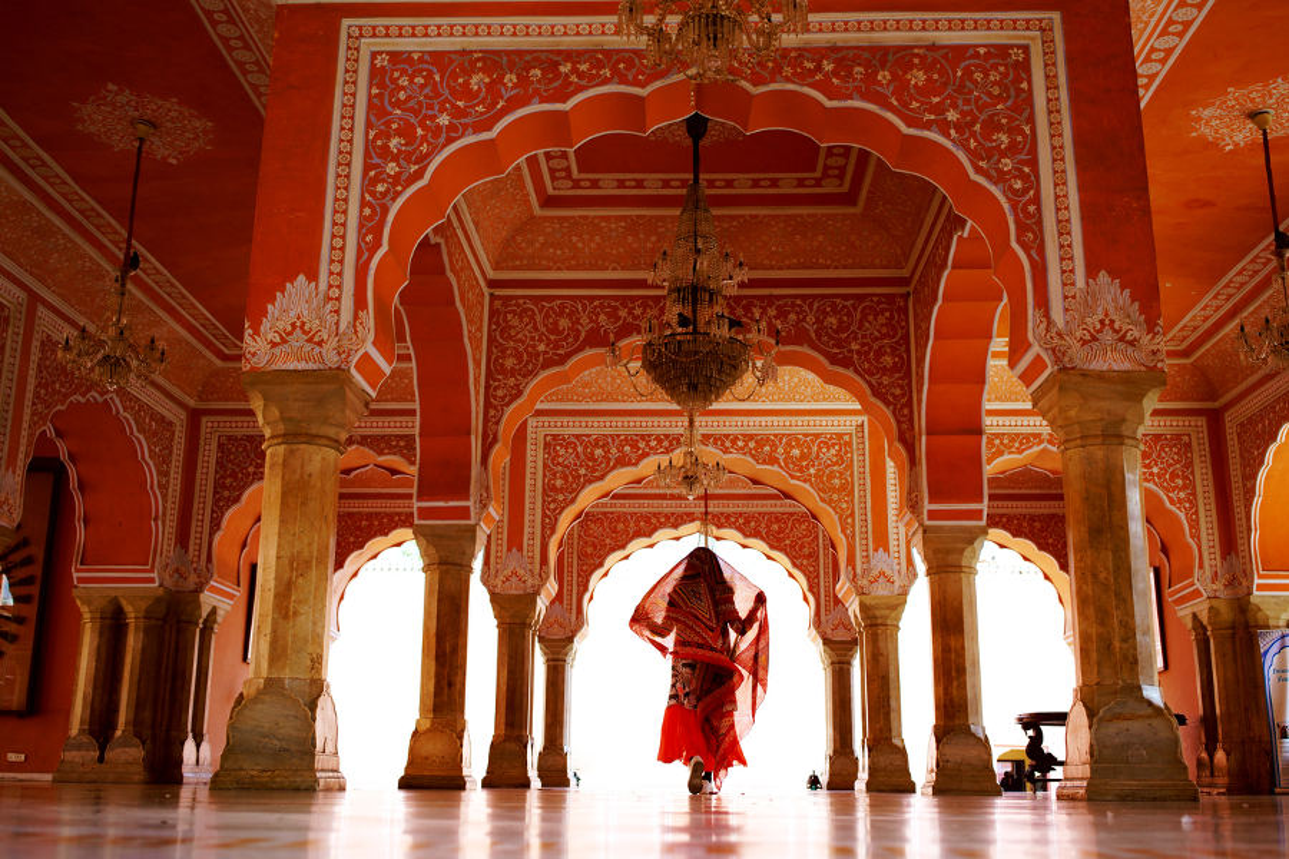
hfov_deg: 54.4
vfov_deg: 37.9
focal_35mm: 35
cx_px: 644
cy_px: 430
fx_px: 1253
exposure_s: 1/200
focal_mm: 35
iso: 100
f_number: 3.5
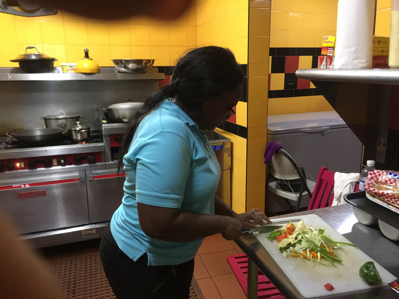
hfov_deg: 61.7
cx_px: 200
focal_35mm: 29
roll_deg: -0.6
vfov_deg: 48.2
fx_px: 334
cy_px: 150
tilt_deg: -13.6
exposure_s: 1/17
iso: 125
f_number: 2.2
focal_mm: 4.15
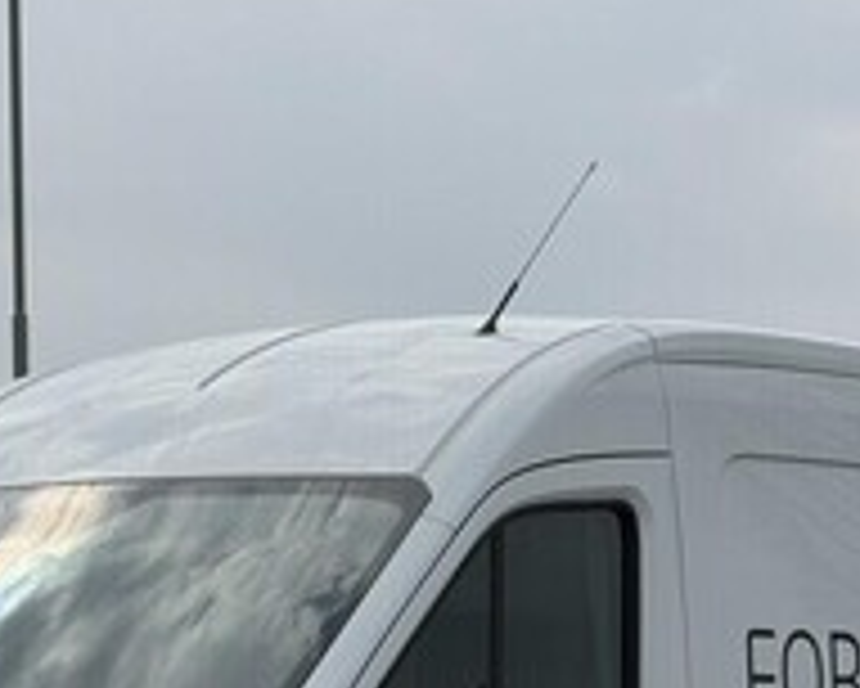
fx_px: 3438
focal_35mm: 135
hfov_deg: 14.2
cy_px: 834
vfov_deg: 11.2
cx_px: 306
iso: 80
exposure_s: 1/11364
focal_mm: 6.76
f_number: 1.78
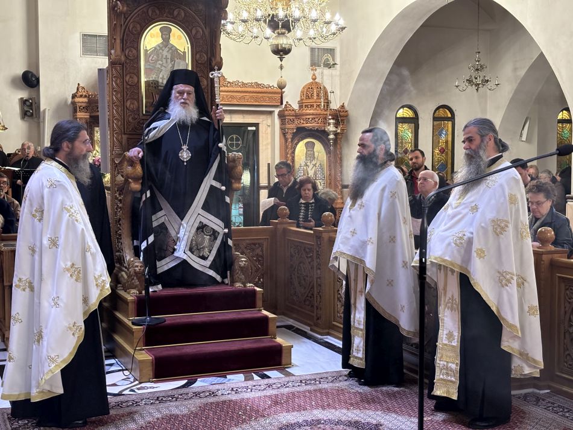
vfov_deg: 28.0
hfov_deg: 36.8
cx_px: 286
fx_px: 861
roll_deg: +0.2
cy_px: 215
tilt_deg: -3.6
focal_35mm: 52
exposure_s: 1/33
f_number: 1.6
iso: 250
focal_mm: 5.96
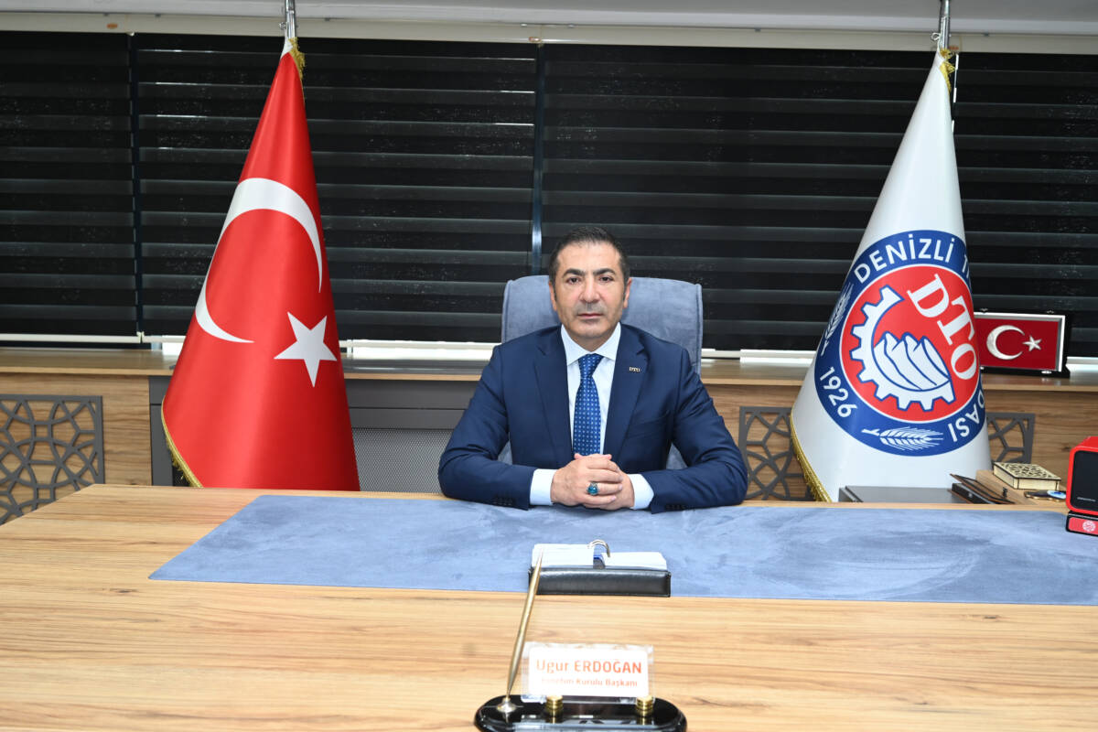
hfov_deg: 61.9
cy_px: 366
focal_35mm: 30
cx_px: 549
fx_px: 915
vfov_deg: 43.6
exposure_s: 1/60
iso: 800
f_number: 5.6
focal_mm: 30
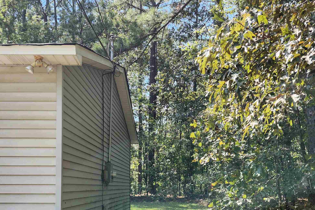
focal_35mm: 38
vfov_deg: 33.7
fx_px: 332
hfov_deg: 50.7
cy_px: 176
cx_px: 166
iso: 25
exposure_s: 1/302
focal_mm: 5.54
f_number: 1.8
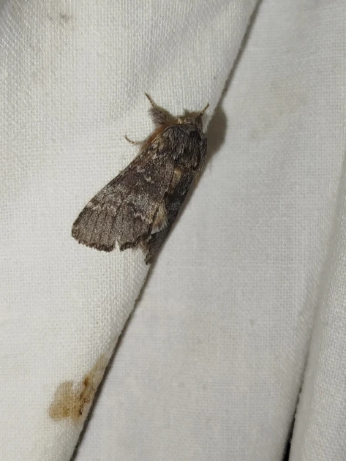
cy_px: 228
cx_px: 172
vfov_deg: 29.4
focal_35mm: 66
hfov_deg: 22.3
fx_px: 879
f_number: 1.7
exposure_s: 1/50
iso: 64
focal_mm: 5.31
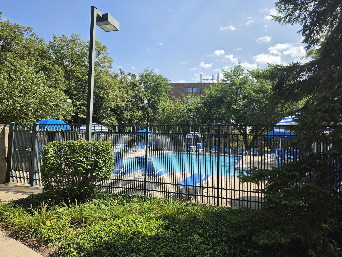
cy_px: 128
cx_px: 171
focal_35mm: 23
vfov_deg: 58.9
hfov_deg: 73.9
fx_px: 227
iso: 64
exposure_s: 1/5605
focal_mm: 6.5
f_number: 1.4
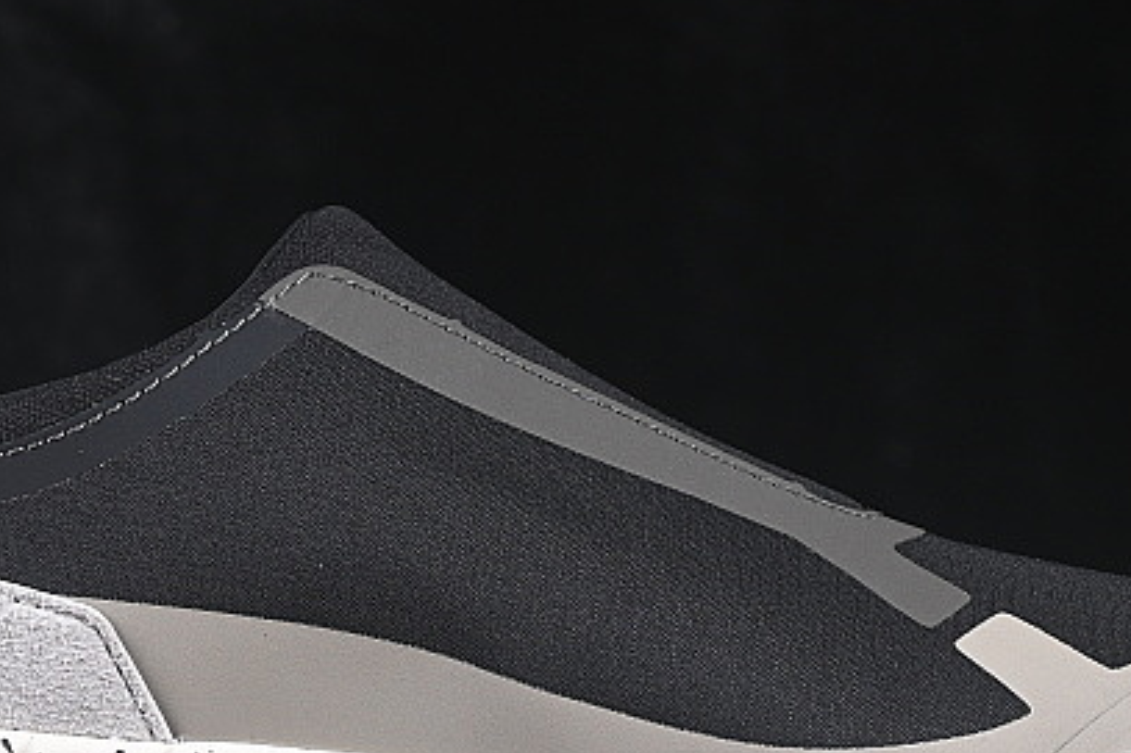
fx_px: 6249
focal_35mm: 199
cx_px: 461
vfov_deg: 6.9
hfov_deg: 10.3
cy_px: 422
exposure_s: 1/60
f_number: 6.3
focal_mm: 50
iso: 160
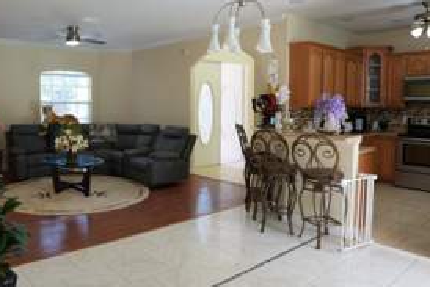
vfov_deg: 46.3
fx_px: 335
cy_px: 124
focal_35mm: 28
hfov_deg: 64.3
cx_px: 157
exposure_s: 1/30
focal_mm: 16
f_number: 2.8
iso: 100
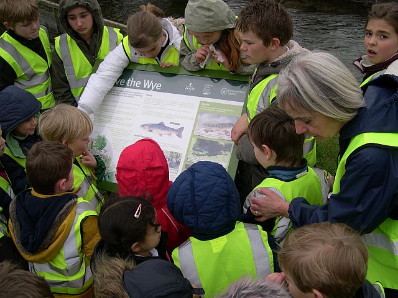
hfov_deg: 49.0
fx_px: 437
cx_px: 199
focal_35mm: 38
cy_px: 149
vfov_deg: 37.7
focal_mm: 8
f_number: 2.8
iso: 100
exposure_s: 1/546
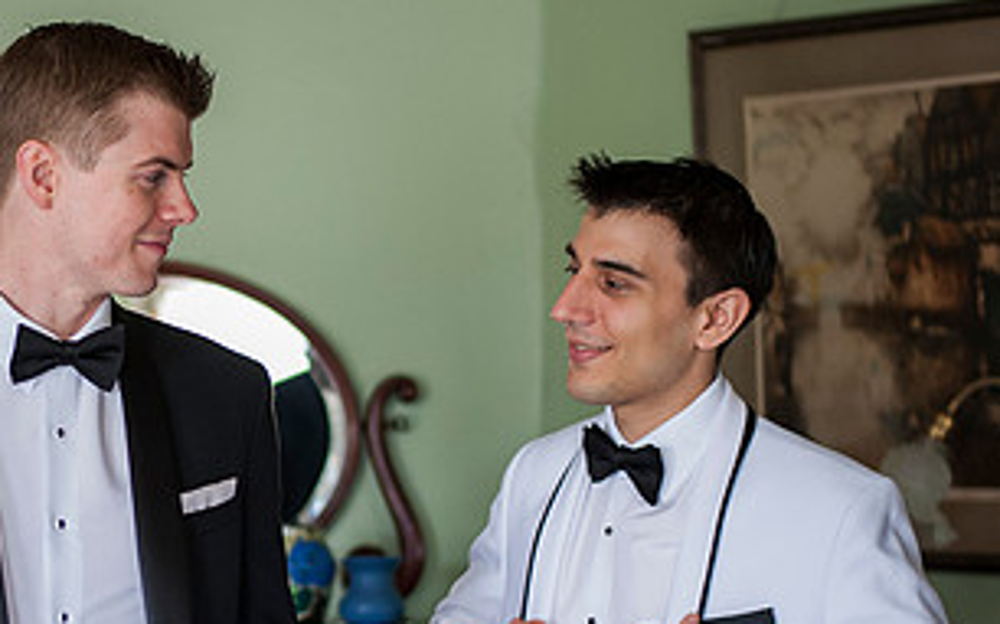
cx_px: 178
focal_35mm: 103
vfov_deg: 12.7
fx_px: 2806
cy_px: 392
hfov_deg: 20.0
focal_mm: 50
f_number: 1.8
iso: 1000
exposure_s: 1/200
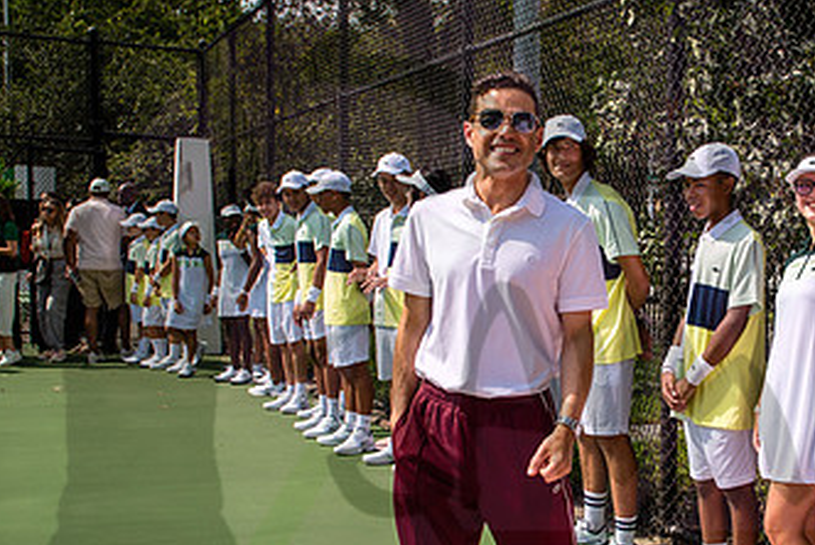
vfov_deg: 26.9
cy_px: 348
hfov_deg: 38.0
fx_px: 1133
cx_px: 658
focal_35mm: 50
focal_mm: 24
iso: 100
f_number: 4
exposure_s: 1/1250
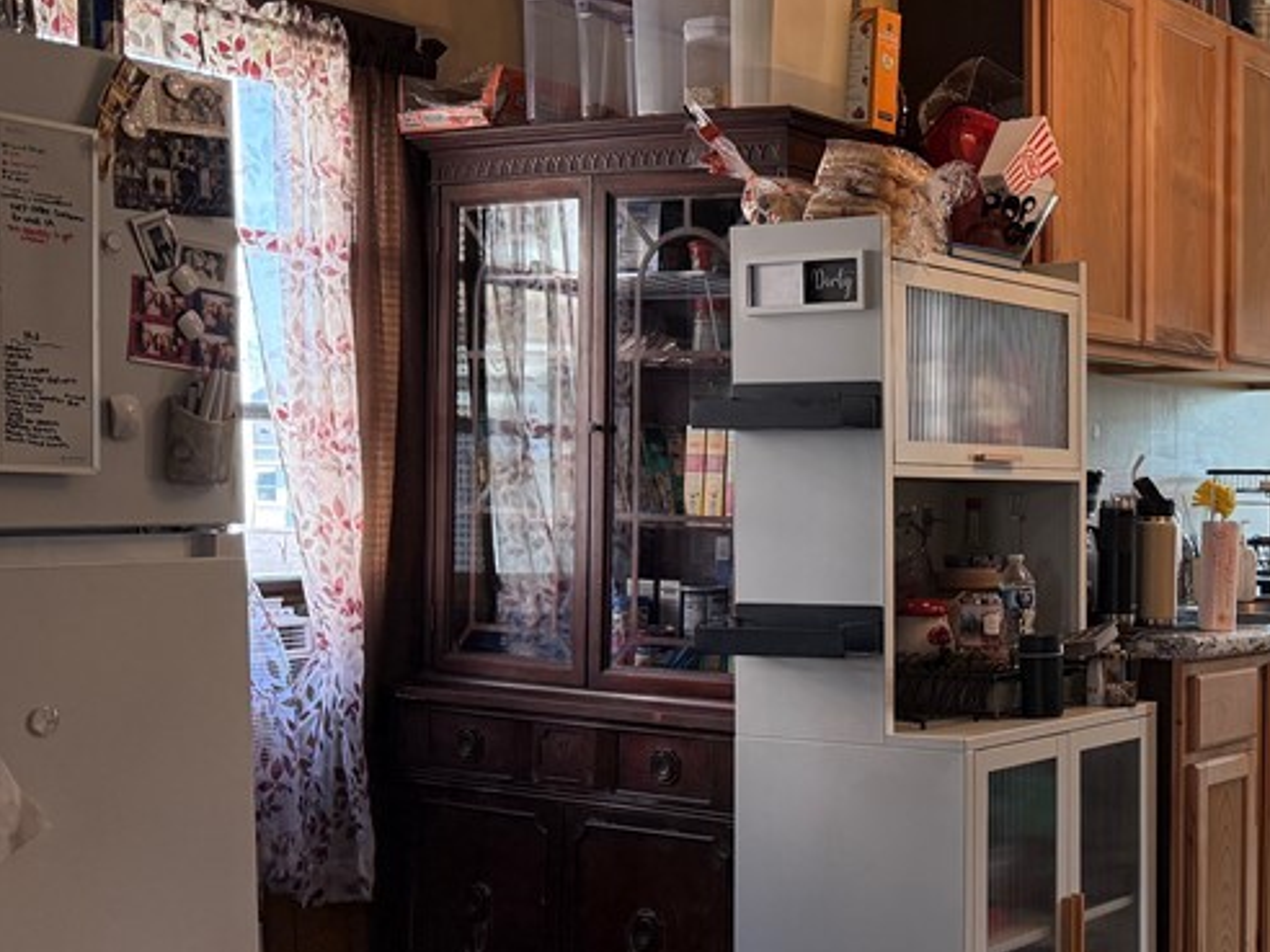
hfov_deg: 35.4
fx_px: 1834
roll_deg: -0.1
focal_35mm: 50
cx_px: 1195
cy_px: 557
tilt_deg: -2.8
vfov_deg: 29.1
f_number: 1.78
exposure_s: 1/120
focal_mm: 6.76
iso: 200
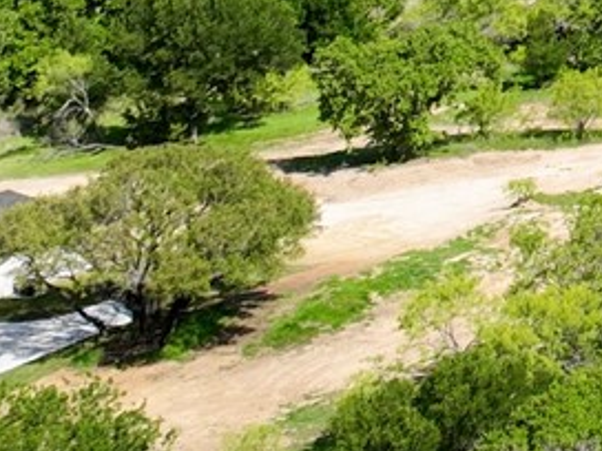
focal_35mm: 181
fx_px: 3148
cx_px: 1573
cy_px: -647
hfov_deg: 9.4
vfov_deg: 7.6
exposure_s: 1/2000
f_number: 2.8
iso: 100
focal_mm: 12.29
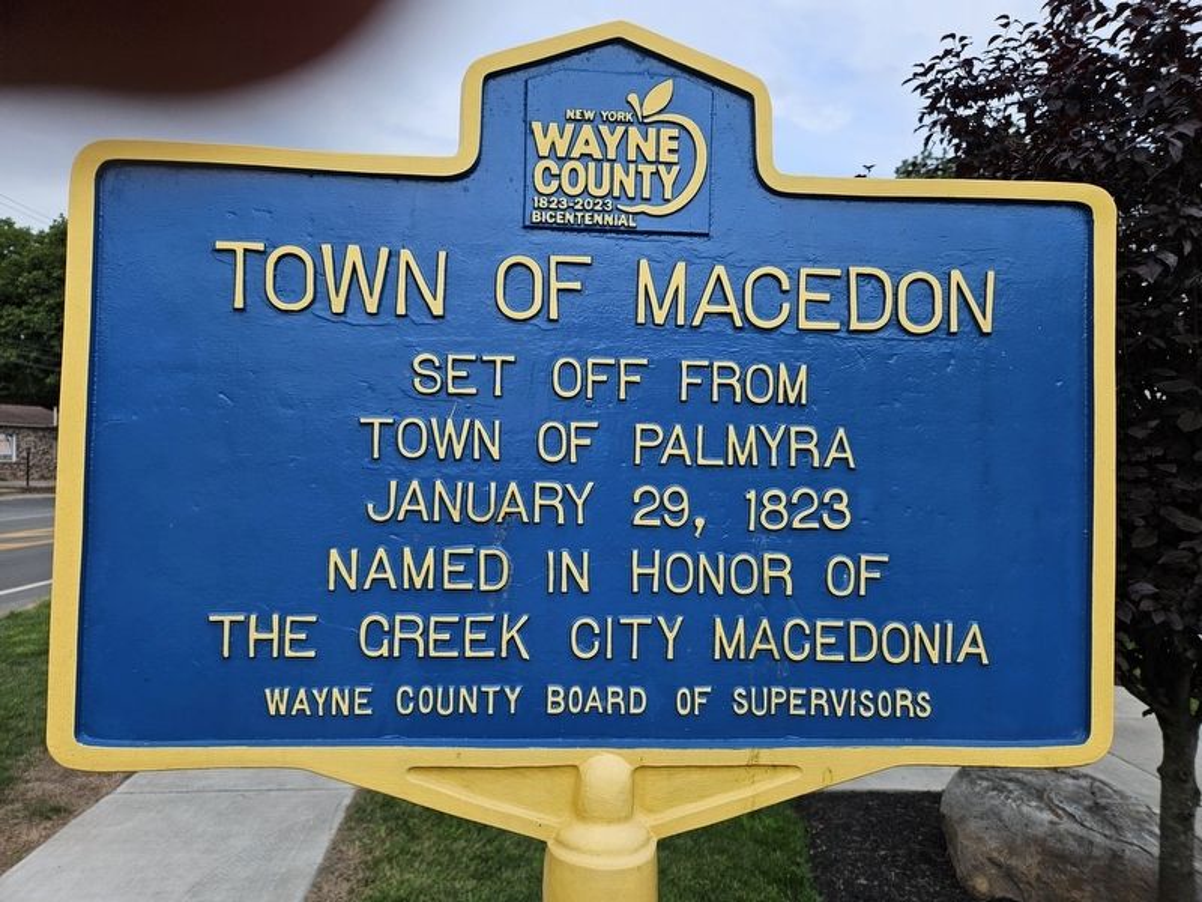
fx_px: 799
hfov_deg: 73.9
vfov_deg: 58.9
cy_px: 451
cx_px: 601
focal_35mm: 23
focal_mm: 5.4
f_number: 1.8
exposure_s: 1/1361
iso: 25
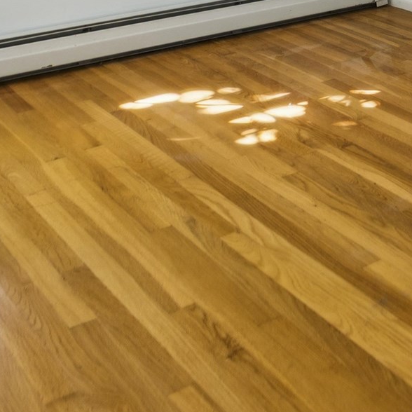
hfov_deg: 21.5
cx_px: 567
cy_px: -245
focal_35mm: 71
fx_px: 956
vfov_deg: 20.1
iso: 400
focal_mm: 16
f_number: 7.1
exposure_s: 1/5
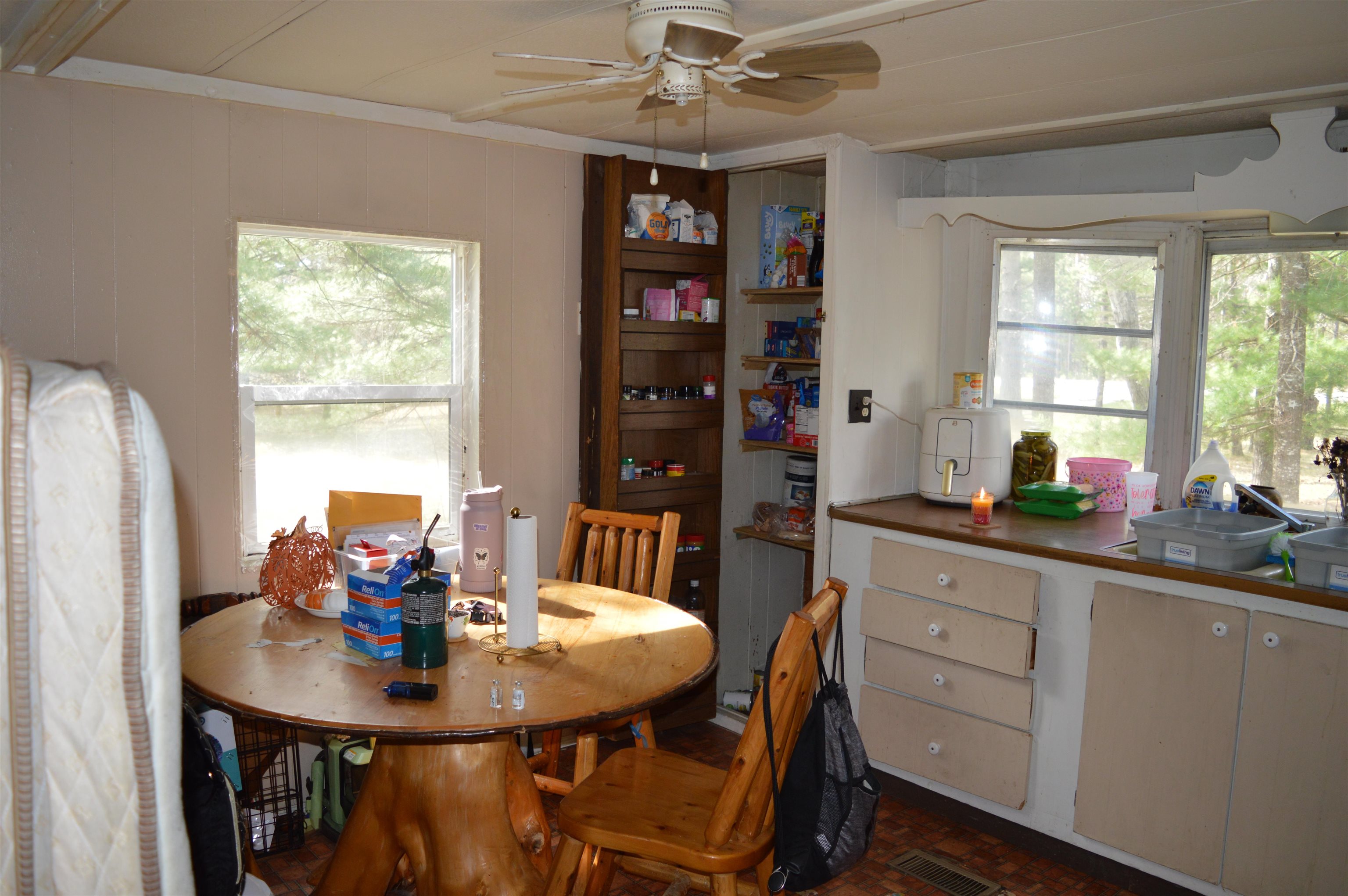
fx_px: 1010
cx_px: 674
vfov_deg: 47.8
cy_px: 448
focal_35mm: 27
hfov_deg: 67.4
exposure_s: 1/125
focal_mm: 18
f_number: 4
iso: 400
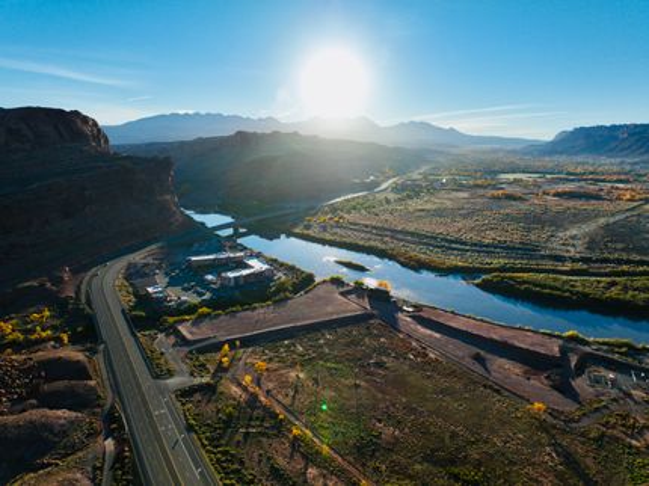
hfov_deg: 71.6
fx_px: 450
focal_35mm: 24
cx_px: 324
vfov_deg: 56.8
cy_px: 243
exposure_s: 1/3200
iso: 100
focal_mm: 12.29
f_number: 2.8
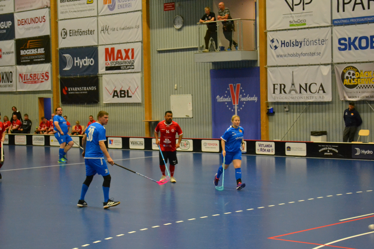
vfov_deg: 16.6
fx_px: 857
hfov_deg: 24.6
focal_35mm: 82
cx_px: 187
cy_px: 124
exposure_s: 1/125
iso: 3200
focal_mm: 55
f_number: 5.6
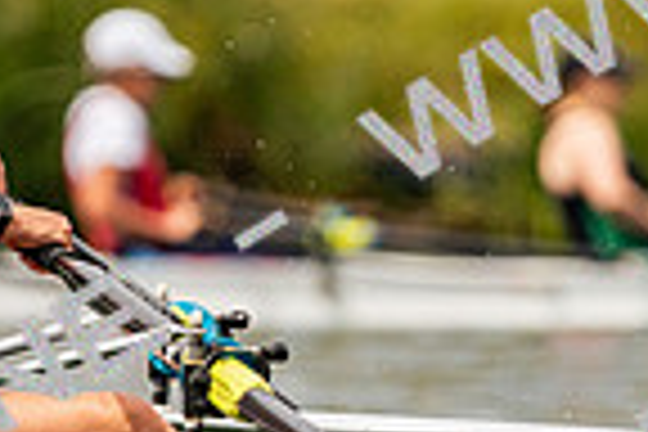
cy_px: 254
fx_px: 30292
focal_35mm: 1683
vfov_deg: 0.8
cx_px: 32
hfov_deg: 1.2
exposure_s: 1/2000
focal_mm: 419
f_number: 6.3
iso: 200
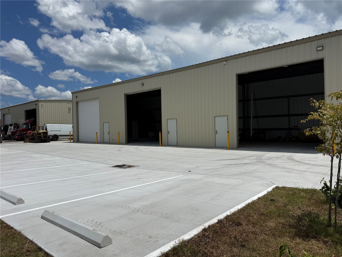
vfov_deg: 56.8
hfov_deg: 71.6
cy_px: 128
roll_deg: +1.1
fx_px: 237
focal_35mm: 24
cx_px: 171
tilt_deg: +1.0
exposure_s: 1/14286
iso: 64
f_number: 1.78
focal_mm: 6.76
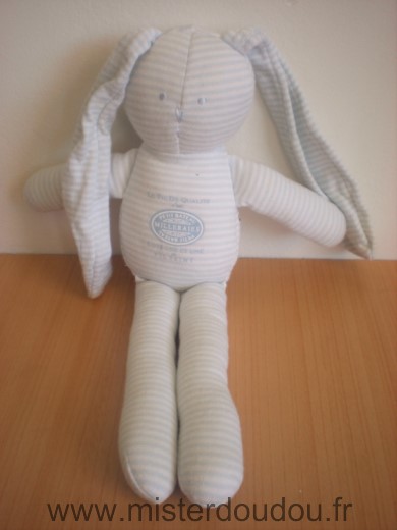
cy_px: 265
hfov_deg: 37.7
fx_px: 581
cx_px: 198
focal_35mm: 38
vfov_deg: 49.0
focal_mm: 6.3
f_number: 3.1
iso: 97
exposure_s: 1/65.4
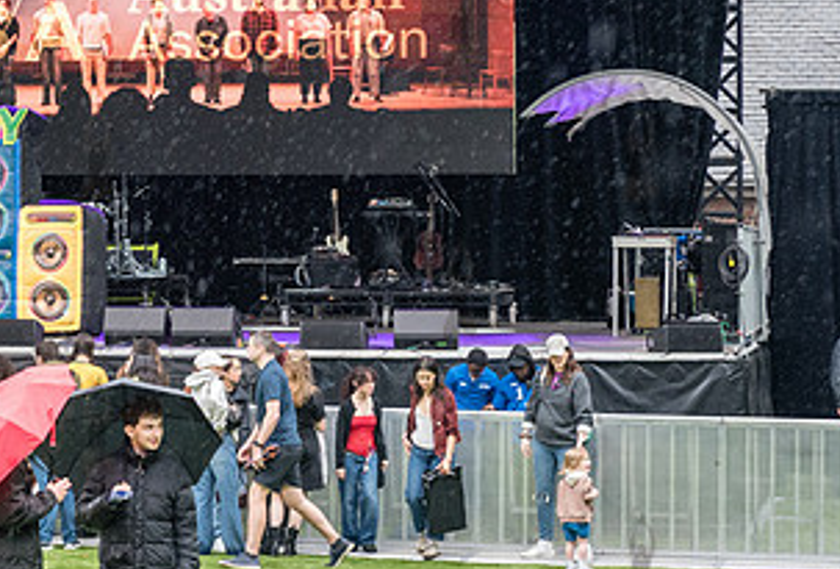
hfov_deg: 14.8
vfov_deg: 10.1
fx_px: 3211
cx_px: 161
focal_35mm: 137
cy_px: 115
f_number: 4.5
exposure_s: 1/400
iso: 2000
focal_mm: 66
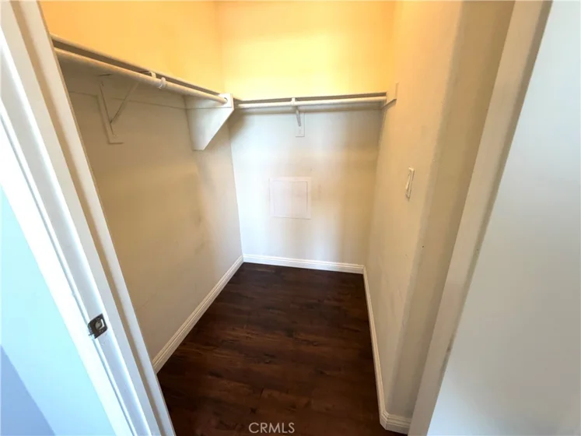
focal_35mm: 14
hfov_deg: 102.1
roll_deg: +2.0
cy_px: 218
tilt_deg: -20.2
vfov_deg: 85.7
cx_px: 290
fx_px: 235
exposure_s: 1/120
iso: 320
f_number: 2.2
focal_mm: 2.22
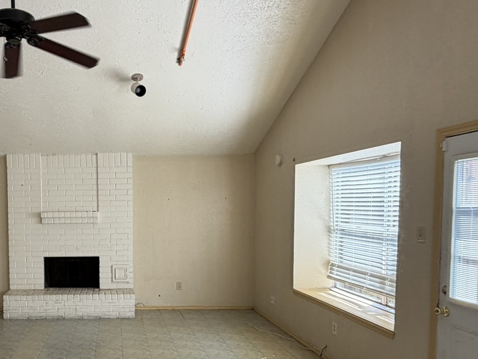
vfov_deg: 44.9
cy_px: 232
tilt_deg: +0.8
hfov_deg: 54.7
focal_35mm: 31
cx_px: 103
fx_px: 428
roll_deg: -1.7
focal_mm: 2.22
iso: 64
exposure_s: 1/121
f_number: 2.2
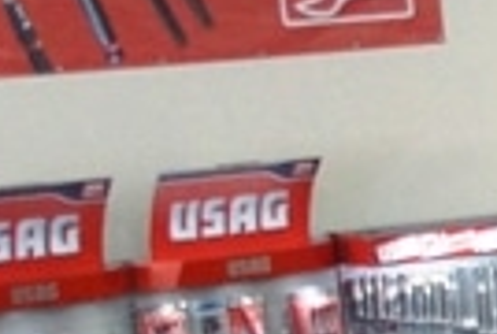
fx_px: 2850
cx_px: 1547
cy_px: 536
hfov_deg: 8.3
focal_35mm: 206
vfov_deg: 6.6
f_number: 3.5
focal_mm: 18
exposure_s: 1/125
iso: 1600
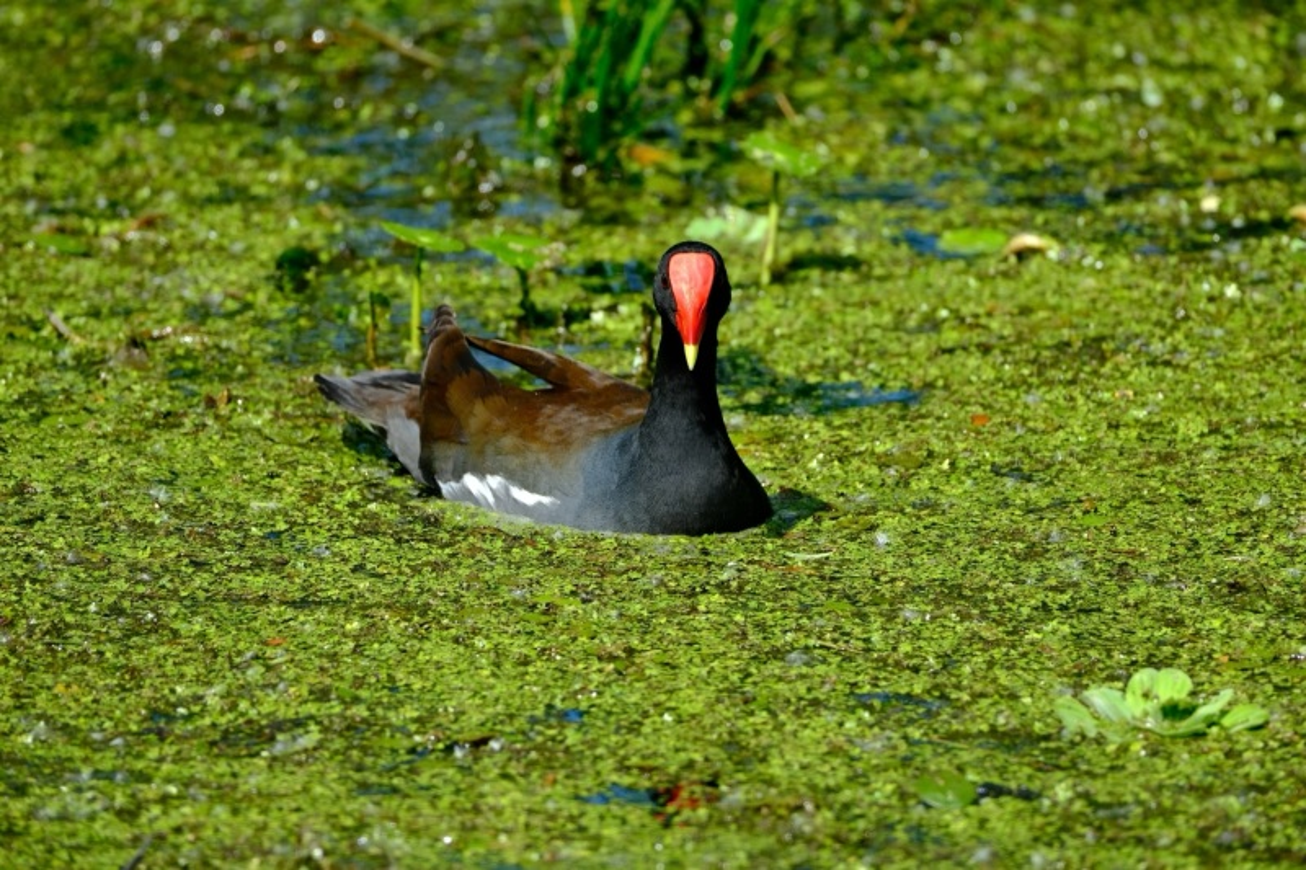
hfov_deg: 2.3
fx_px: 32641
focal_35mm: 900
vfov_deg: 1.5
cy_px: 435
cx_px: 653
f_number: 8
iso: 800
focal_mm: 600
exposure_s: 1/900
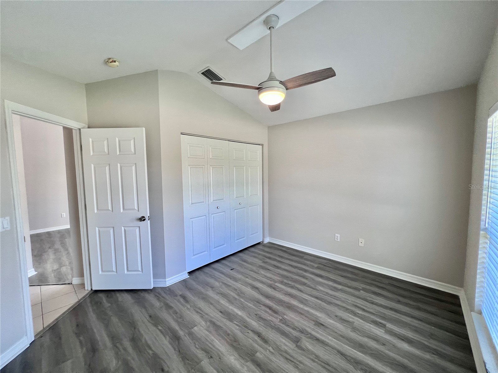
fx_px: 187
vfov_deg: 89.9
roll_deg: +1.0
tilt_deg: -3.6
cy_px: 186
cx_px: 249
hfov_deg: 106.2
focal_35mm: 13
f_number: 1.8
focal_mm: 1.57
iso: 80
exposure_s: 1/120
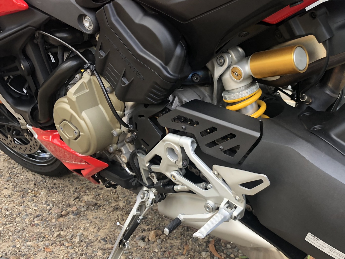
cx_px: 234
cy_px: 117
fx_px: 419
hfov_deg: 44.1
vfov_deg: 34.3
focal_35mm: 42
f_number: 1.8
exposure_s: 1/120
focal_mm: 4
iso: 32
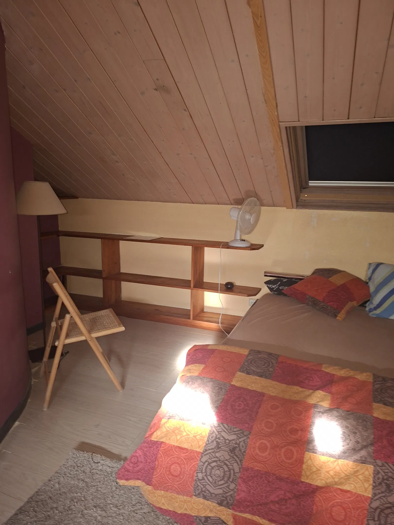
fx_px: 349
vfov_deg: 73.9
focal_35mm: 23
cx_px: 197
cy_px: 262
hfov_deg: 58.9
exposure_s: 1/33
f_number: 1.8
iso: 400
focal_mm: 5.54
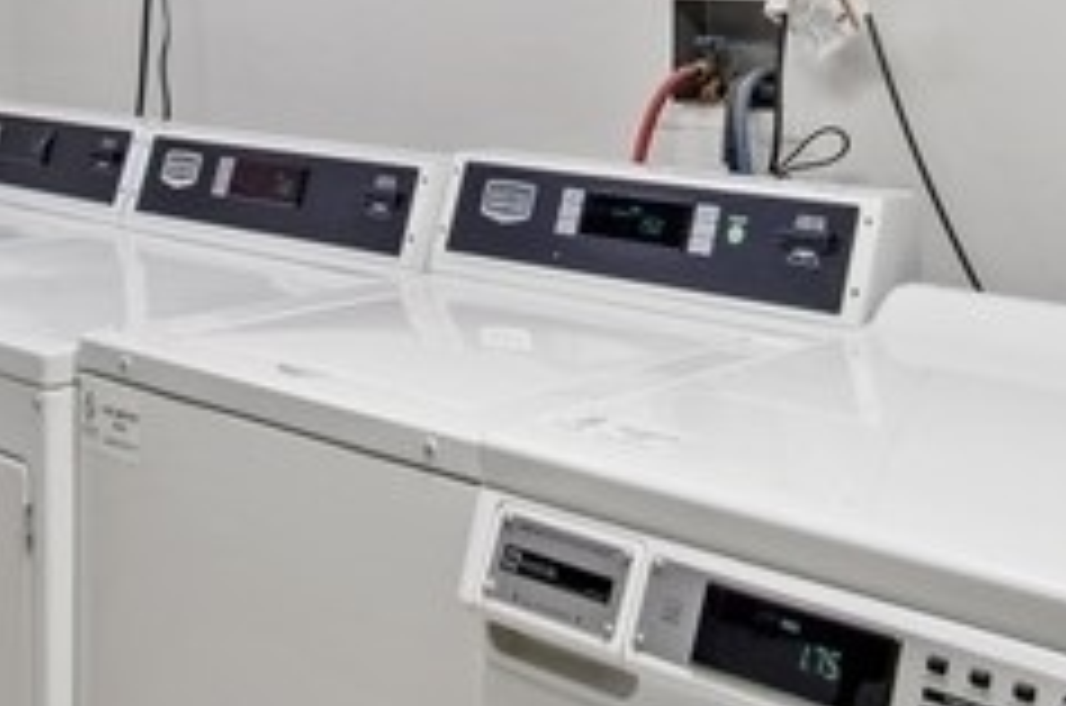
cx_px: 652
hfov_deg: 35.0
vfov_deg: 22.4
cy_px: -58
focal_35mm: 57
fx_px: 1684
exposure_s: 1/2
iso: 200
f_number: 10
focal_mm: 10
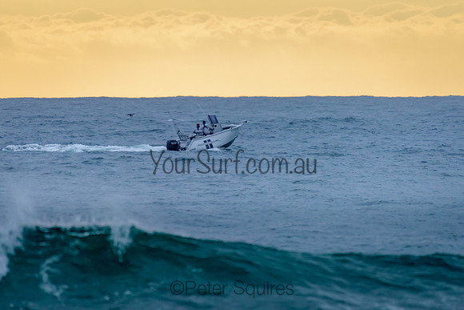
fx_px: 7898
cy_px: 120
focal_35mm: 613
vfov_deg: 2.2
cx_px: 217
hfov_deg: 3.4
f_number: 5.6
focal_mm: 500
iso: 800
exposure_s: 1/2000
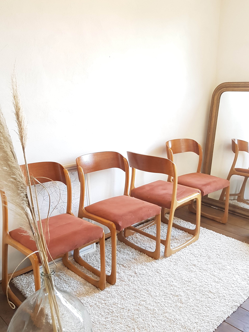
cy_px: 166
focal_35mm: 26
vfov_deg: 67.3
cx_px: 124
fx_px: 249
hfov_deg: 53.1
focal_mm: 4.2
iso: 125
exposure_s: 1/50
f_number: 1.7
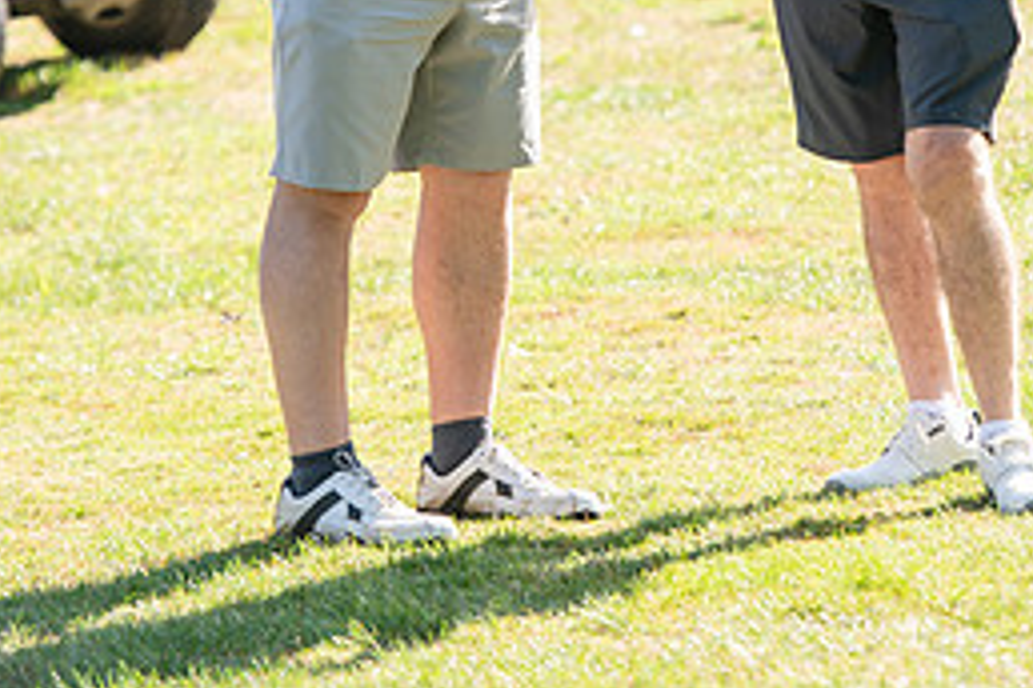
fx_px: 10014
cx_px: 581
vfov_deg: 3.9
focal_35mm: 349
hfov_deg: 5.9
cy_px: -82
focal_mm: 155
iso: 160
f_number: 3.2
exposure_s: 1/400
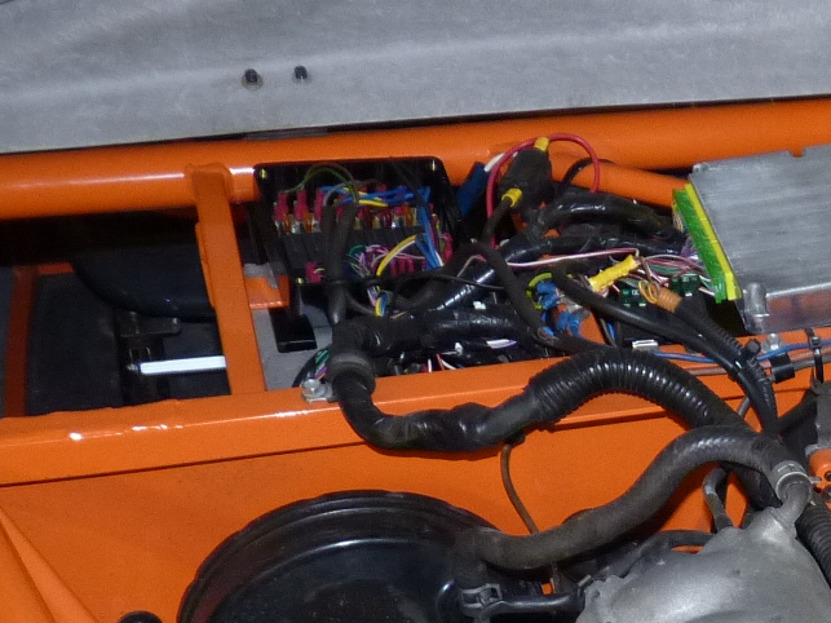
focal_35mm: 86
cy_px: 989
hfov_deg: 20.3
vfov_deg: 15.5
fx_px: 2064
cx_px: 1157
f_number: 2.8
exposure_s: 1/8
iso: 200
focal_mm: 4.8
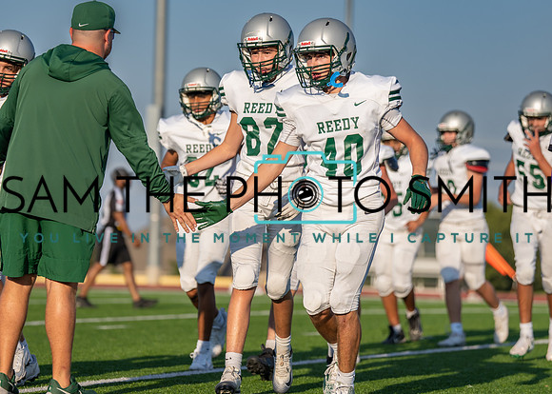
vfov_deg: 9.0
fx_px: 2509
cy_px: 174
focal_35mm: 160
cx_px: 259
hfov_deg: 12.6
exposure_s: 1/3200
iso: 100
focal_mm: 123
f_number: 2.8
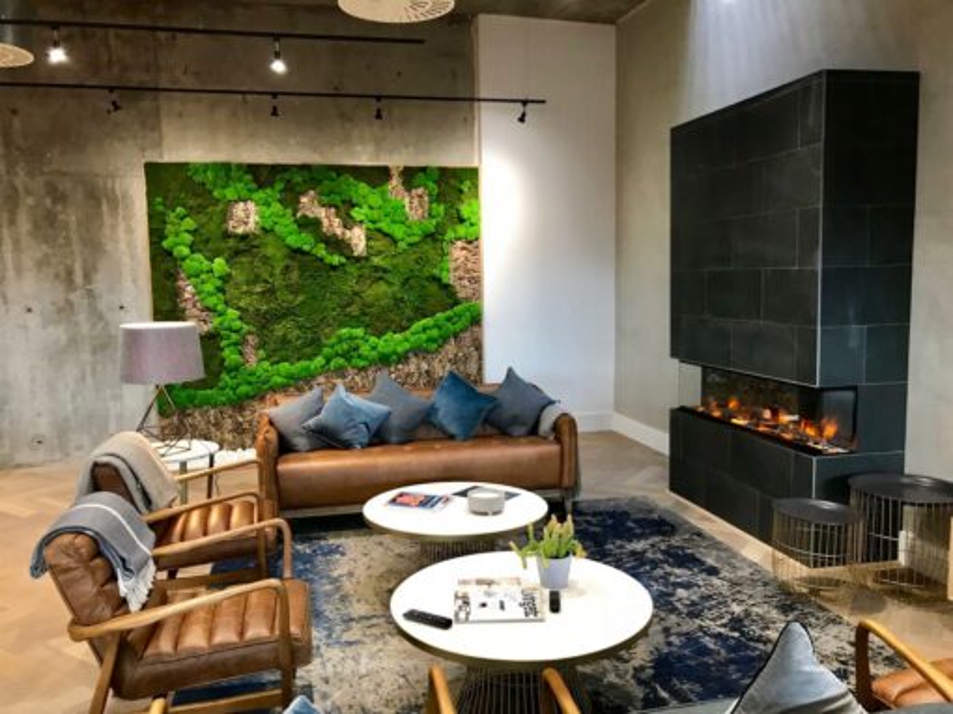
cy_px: 357
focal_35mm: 28
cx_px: 476
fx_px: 770
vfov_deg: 49.7
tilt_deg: -4.7
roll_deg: +1.9
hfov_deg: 63.5
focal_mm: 3.99
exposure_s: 1/17
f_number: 1.8
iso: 50
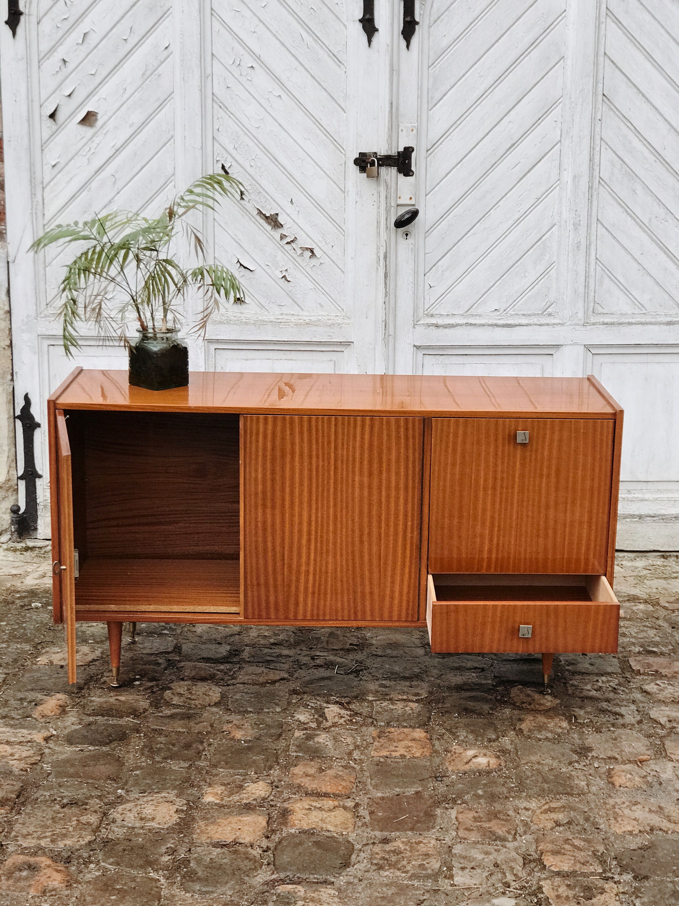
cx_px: 340
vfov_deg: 33.8
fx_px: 1491
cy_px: 453
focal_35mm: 57
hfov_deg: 25.7
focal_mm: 6.6
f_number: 2.8
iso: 40
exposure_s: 1/50
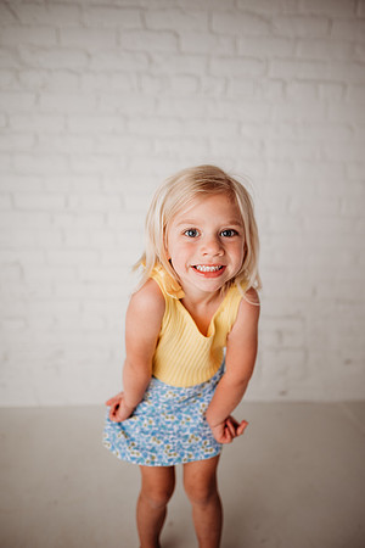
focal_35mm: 24
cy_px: 274
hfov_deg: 53.1
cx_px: 182
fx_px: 365
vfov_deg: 73.7
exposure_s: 1/200
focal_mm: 24
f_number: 2
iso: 100
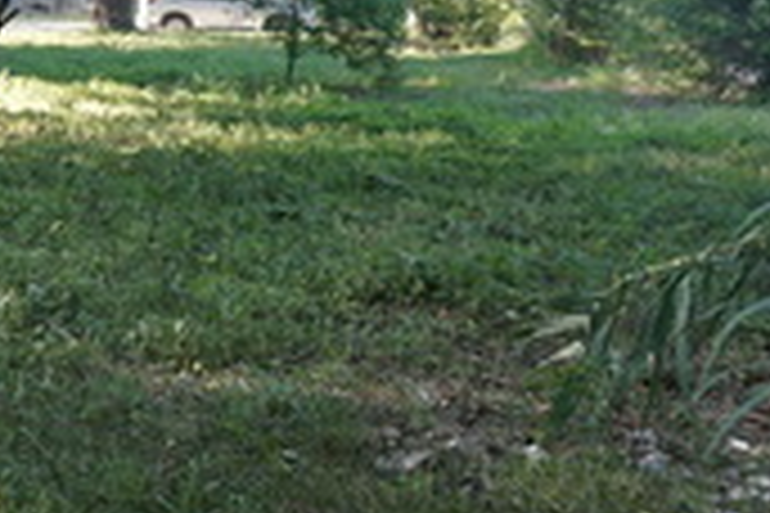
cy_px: 128
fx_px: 1925
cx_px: 90
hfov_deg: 22.1
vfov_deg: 15.1
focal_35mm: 90
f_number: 4
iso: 250
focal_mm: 16
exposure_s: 1/160
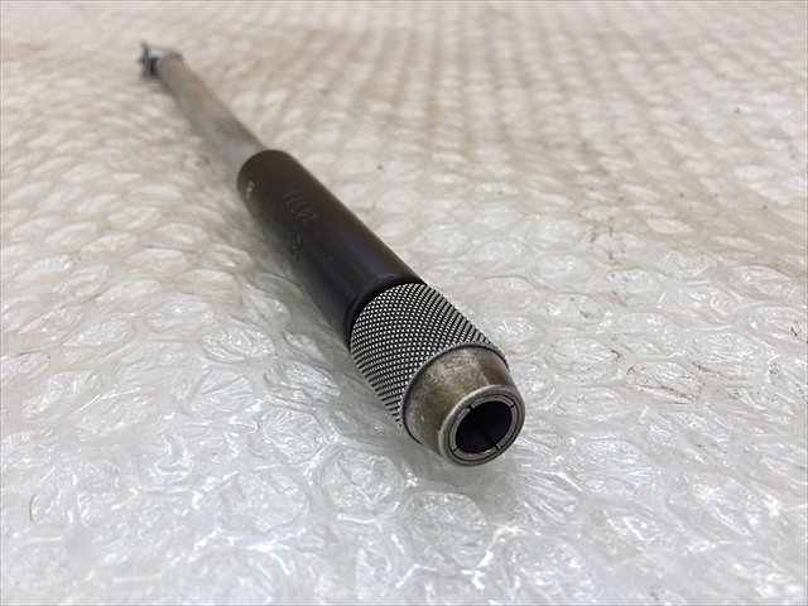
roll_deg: +0.2
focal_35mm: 29
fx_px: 677
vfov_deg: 48.2
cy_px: 303
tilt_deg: -33.8
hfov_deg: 61.7
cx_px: 404
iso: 40
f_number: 2.2
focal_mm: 4.15
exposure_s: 1/40
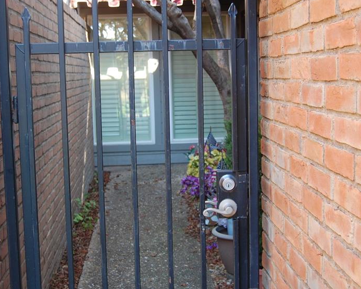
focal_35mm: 54
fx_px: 577
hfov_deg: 34.7
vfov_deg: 28.1
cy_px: 128
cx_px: 185
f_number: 5.6
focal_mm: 26
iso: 400
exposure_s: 1/125
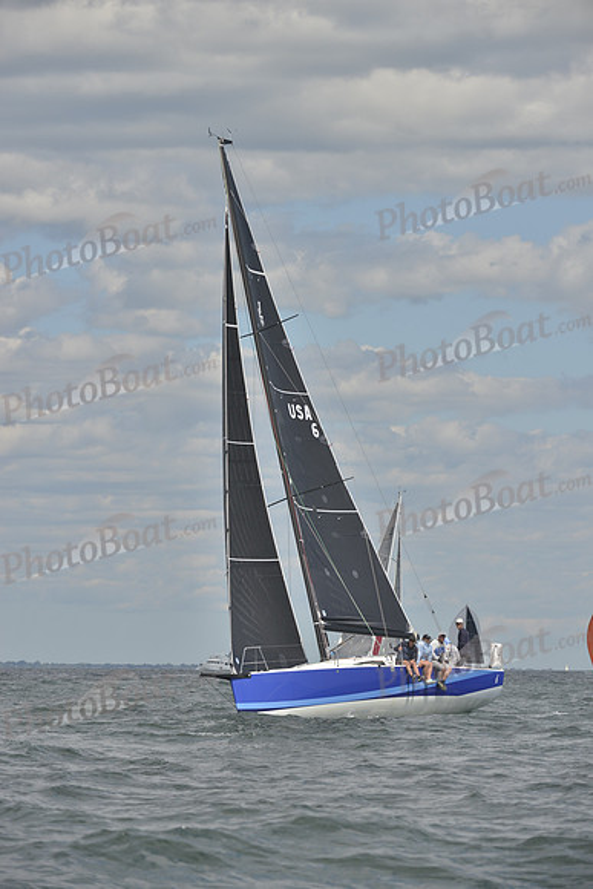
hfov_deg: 6.9
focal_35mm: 200
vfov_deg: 10.3
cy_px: 444
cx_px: 296
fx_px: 4938
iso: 200
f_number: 7.1
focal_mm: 200
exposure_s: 1/1000
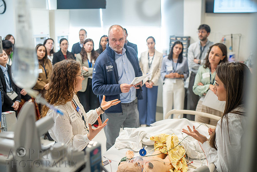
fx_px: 272
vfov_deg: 35.0
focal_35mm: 38
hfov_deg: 50.5
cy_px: 78
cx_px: 117
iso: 1000
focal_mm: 35
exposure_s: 1/320
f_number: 2.2
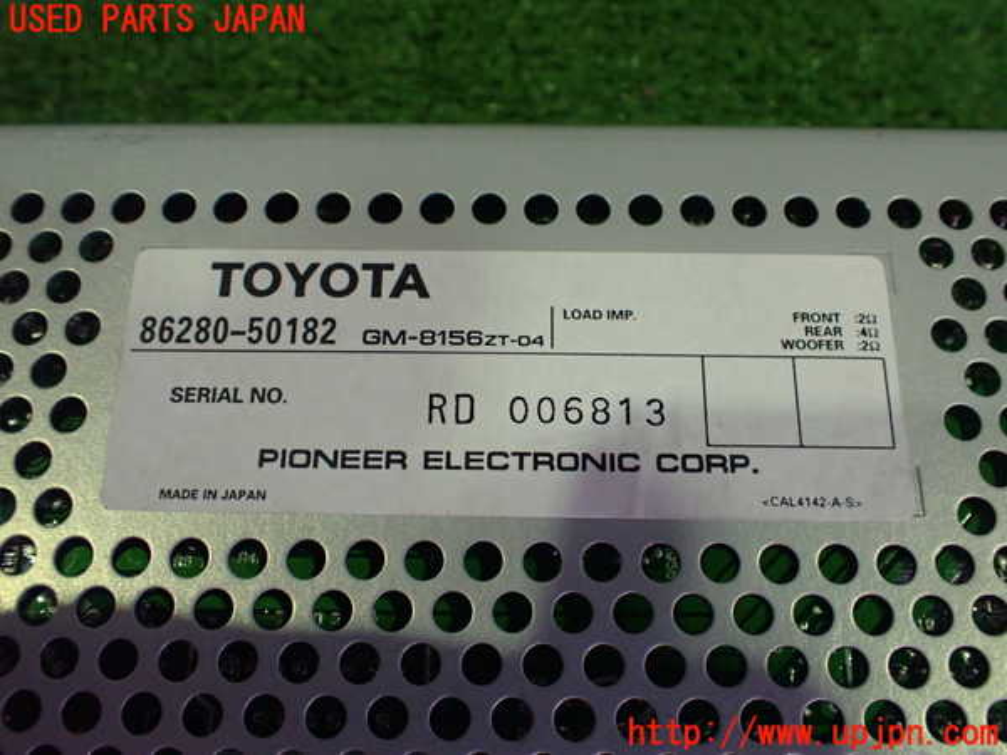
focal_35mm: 30
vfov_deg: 46.8
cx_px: 504
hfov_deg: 60.0
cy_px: 378
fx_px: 873
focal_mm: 5.4
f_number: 2.3
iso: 800
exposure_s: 1/125
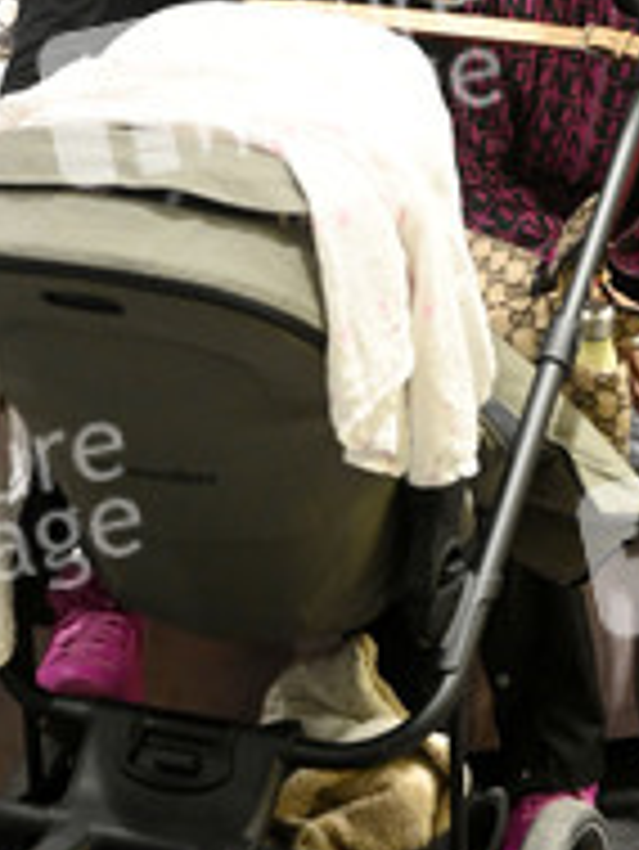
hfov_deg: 10.5
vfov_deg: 13.9
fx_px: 3491
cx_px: 400
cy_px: 306
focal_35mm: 142
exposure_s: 1/80
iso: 8000
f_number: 5.6
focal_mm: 70
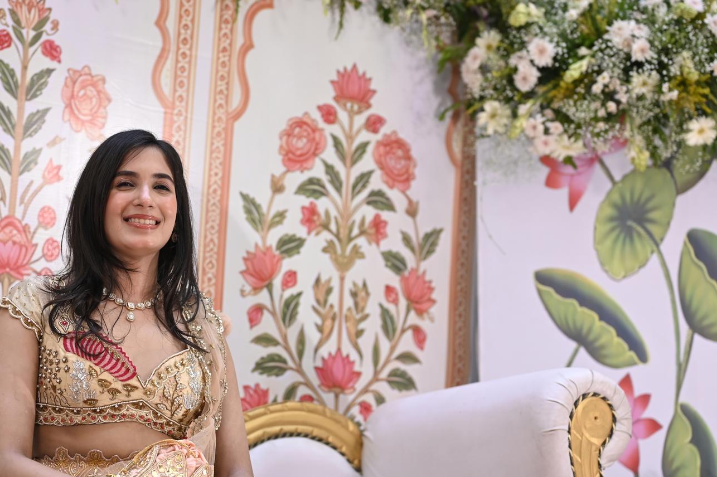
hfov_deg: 28.8
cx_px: 269
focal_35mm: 70
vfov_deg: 19.4
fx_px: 1393
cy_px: 261
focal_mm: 50
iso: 800
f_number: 2.5
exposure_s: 1/400
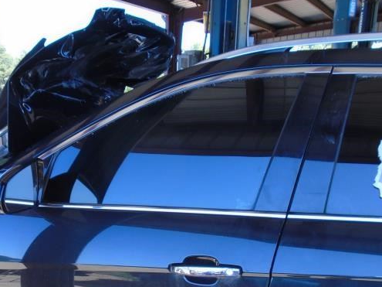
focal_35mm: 42
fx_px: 463
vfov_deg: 33.4
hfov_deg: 44.3
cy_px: 228
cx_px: 136
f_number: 3.2
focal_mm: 4.6
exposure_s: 1/100
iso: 100
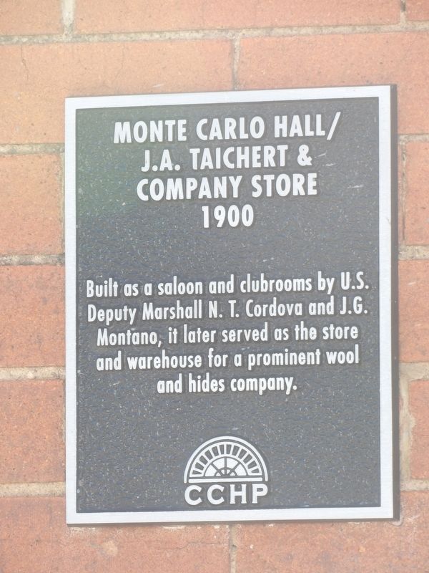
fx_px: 6758
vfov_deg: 4.8
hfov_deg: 3.6
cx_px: 214
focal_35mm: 409
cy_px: 286
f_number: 4.2
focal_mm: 73.3
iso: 123
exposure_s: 1/100
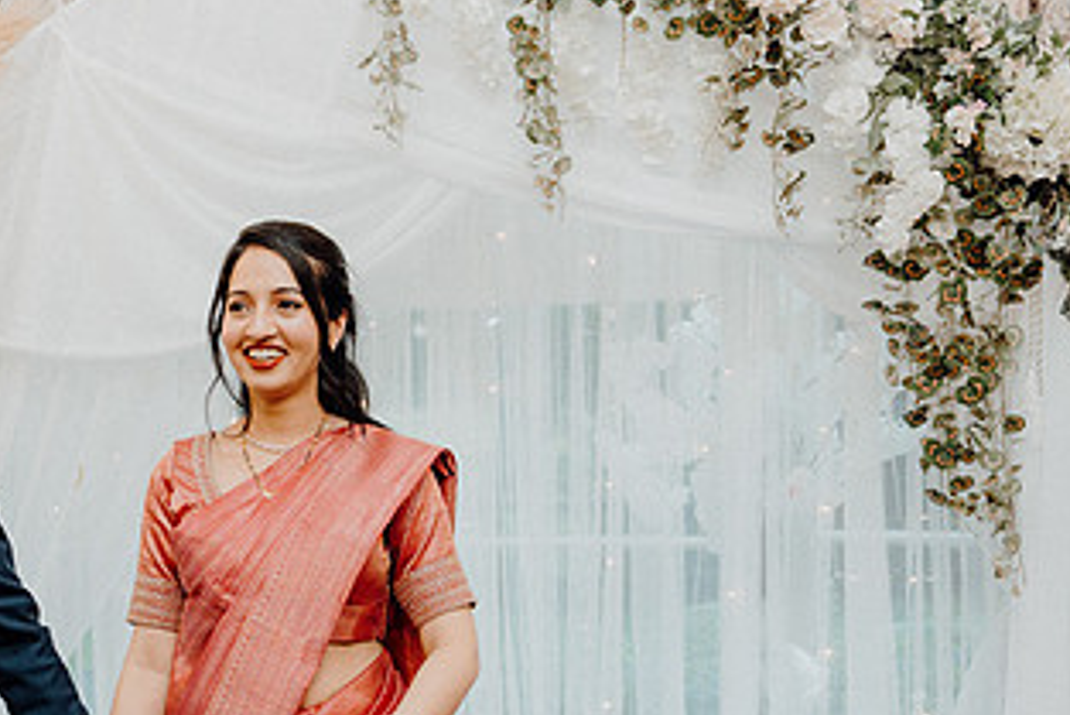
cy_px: 539
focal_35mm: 63
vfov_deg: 21.4
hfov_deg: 30.8
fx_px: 1873
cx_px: 157
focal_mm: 34
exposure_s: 1/200
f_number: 3.5
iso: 1600
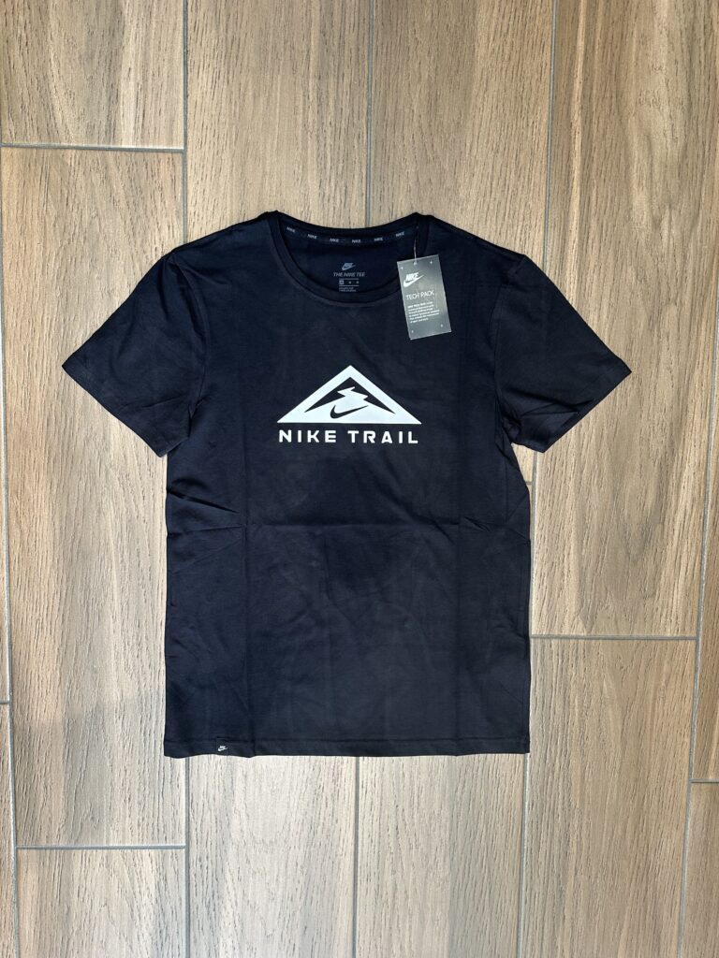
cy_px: 479
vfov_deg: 71.6
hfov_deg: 56.8
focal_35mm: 24
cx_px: 360
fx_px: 665
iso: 160
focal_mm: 6.86
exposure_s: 1/50
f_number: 1.78
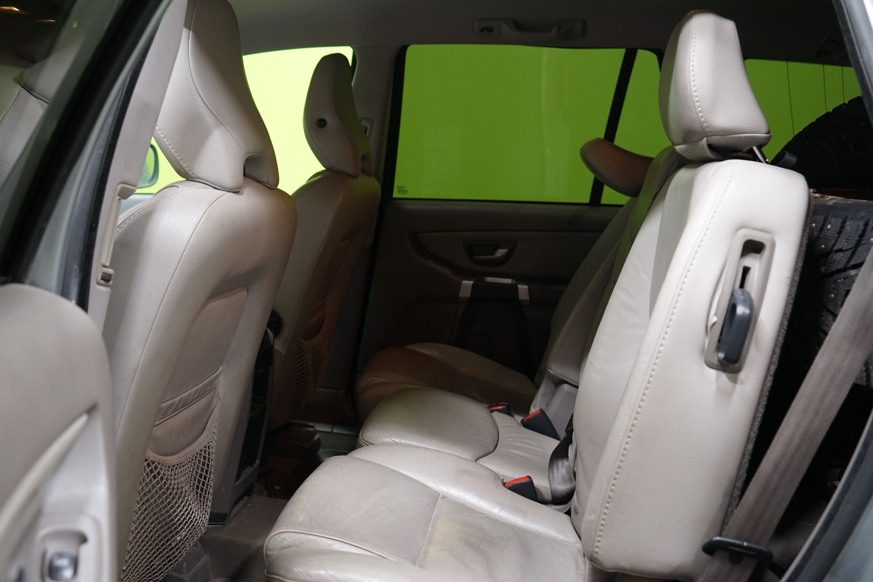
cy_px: 291
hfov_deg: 57.2
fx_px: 800
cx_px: 436
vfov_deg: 40.0
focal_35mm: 33
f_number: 4.5
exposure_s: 1/25
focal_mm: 33
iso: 800
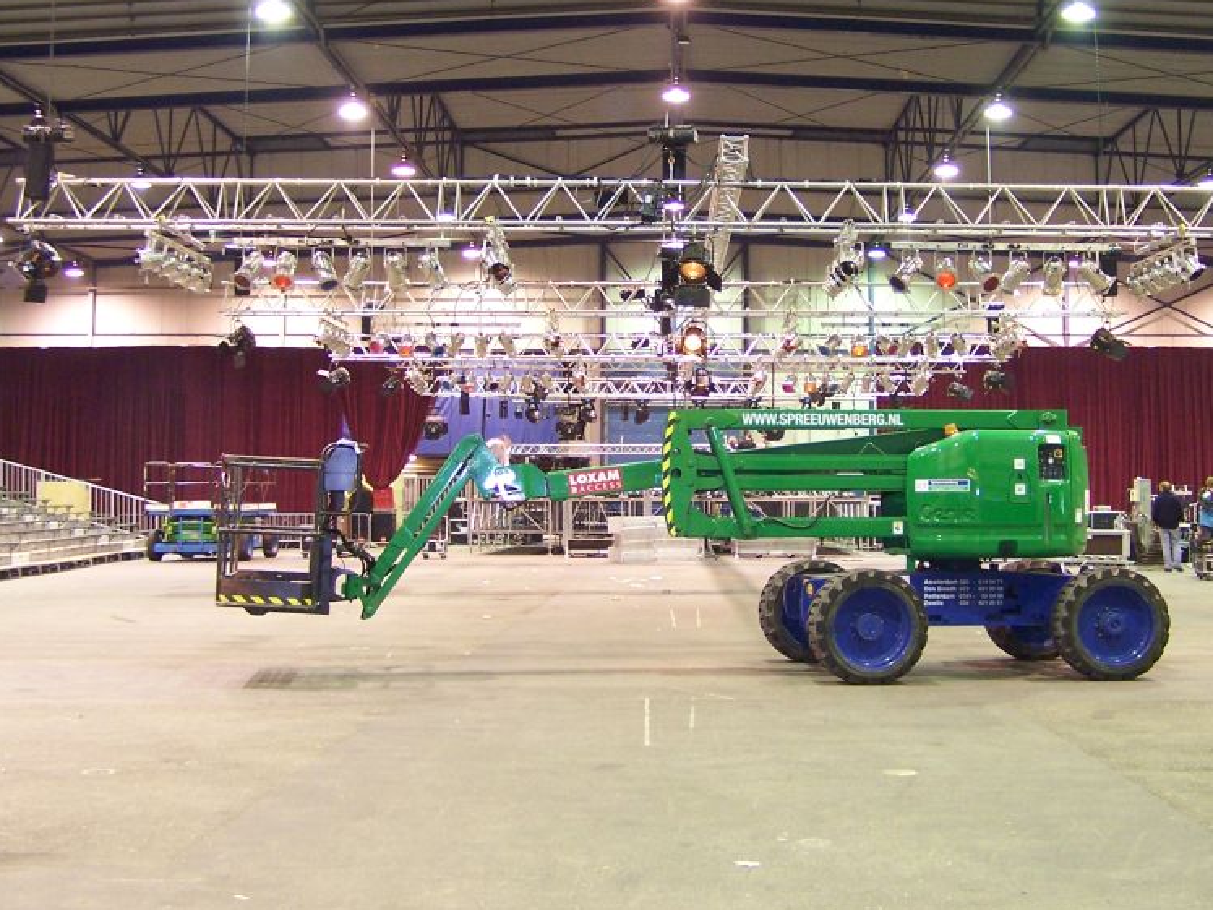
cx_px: 694
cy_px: 371
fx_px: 1822
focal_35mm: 52
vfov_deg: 28.0
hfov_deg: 36.7
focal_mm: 6.3
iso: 140
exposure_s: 1/3
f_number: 2.8
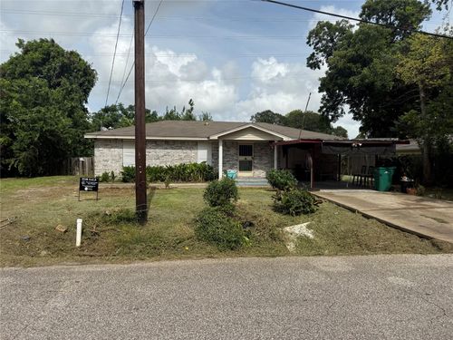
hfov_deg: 71.6
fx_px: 314
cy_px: 170
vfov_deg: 56.8
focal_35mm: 24
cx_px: 226
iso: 80
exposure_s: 1/6173
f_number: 1.78
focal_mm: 6.76
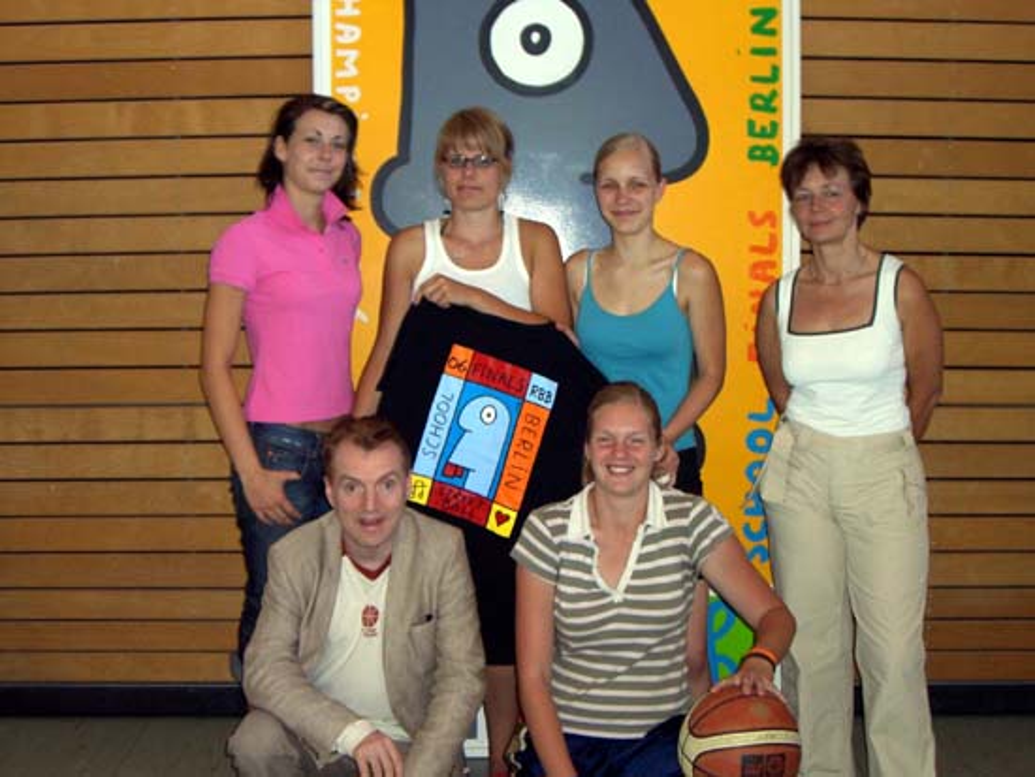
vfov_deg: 30.9
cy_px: 388
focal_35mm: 47
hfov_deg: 40.4
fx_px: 1406
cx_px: 518
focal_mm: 7.6
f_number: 3
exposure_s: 1/60
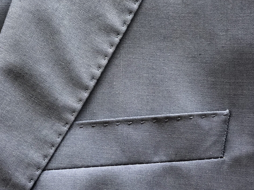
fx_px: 565
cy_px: 131
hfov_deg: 25.3
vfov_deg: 19.1
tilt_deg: -78.0
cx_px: 127
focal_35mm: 77
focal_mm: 6.6
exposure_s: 1/30
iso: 80
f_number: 2.8
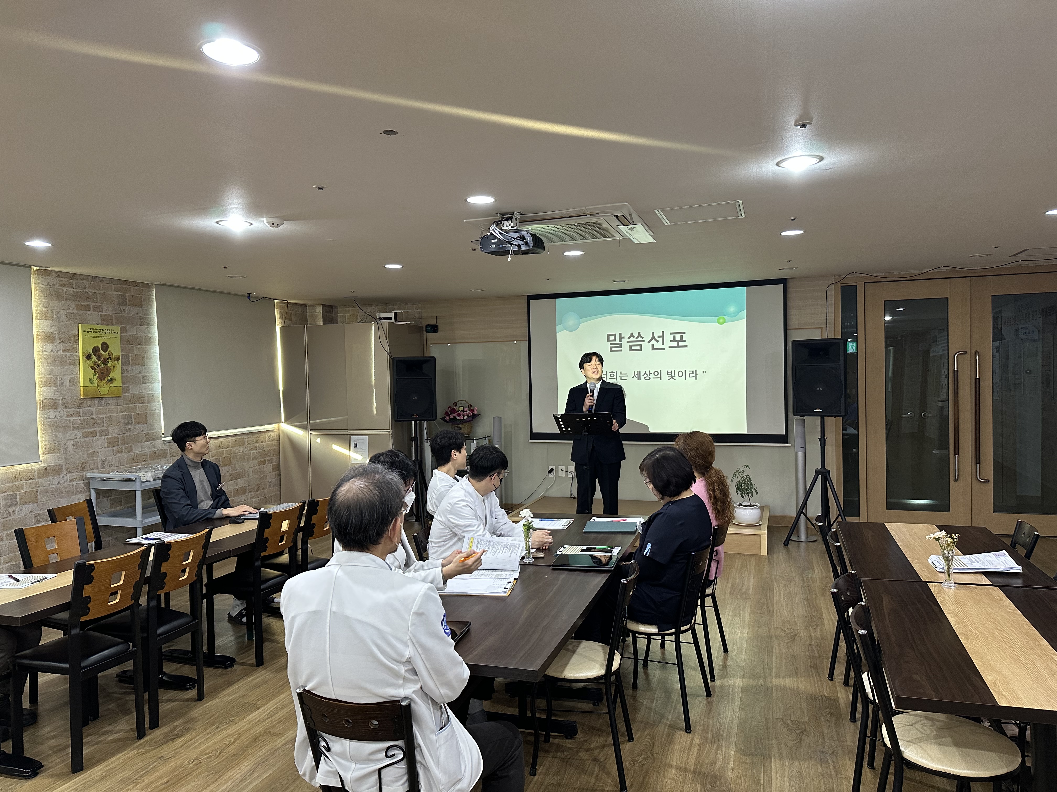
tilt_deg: -1.3
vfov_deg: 56.8
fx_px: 733
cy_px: 396
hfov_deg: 71.6
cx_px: 528
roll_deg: +1.6
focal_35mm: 24
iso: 250
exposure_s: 1/60
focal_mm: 6.86
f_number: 1.78
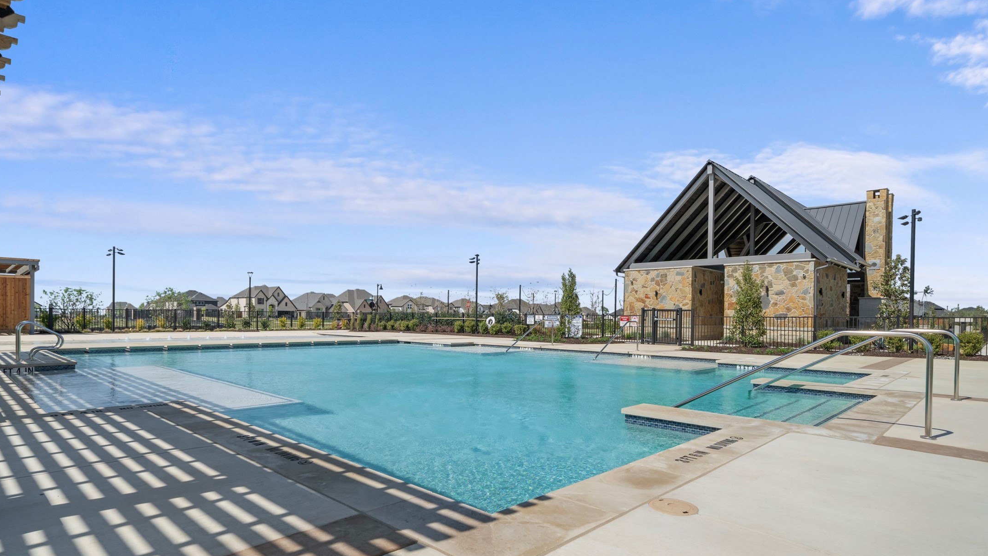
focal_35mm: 19
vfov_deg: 58.1
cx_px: 492
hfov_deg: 89.6
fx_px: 498
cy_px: 317
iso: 250
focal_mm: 18
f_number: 8
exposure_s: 1/200
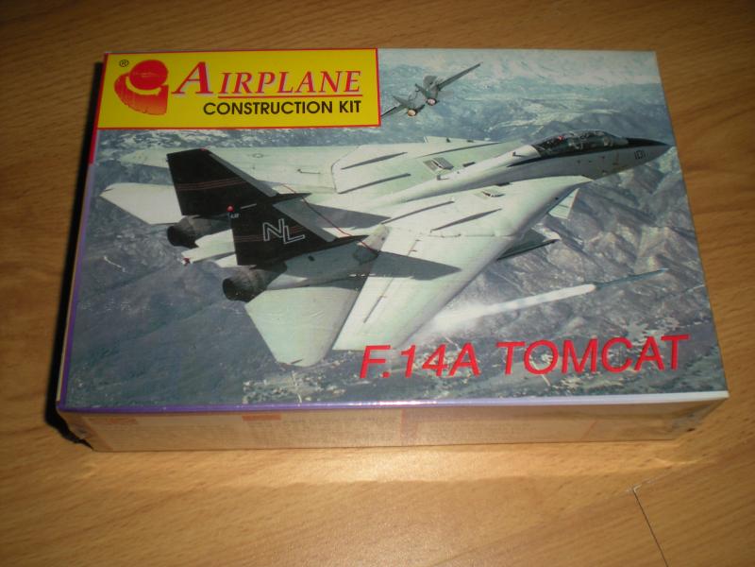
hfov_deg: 49.0
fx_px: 829
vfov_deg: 37.7
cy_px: 284
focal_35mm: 38
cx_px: 378
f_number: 3.1
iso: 64
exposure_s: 1/60
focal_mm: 6.3
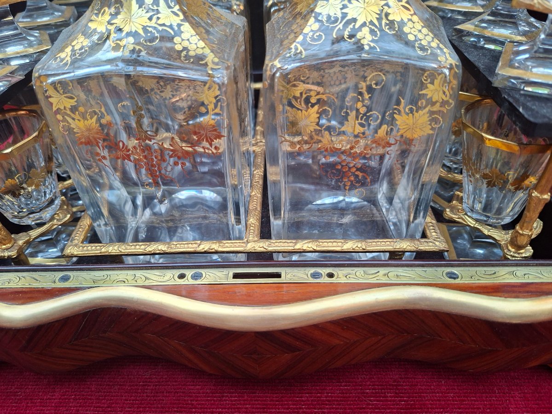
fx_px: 367
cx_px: 276
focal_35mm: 23
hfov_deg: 73.9
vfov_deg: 58.9
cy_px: 207
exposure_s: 1/100
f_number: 1.8
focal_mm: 5.54
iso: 200
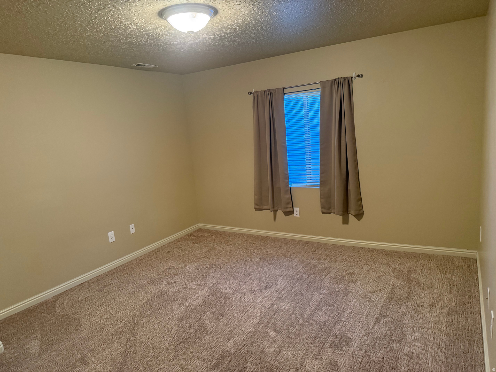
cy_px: 186
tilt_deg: -9.6
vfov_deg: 56.8
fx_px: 344
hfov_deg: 71.6
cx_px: 248
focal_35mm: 24
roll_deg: +4.6
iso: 640
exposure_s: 1/60
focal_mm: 6.76
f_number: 1.78
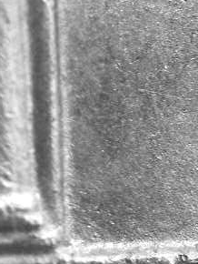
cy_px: 13
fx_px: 2216
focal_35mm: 291
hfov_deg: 5.1
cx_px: 147
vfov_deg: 6.8
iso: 100
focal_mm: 27.3
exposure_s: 1/10.4
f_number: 4.6
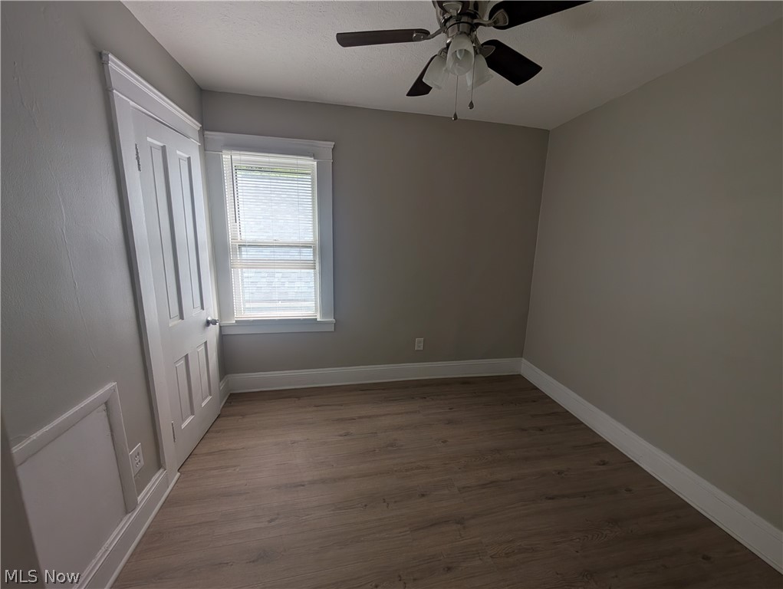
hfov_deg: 110.5
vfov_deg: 94.6
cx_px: 392
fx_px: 272
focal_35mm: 12
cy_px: 294
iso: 53
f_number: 1.7
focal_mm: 2.02
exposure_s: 1/121
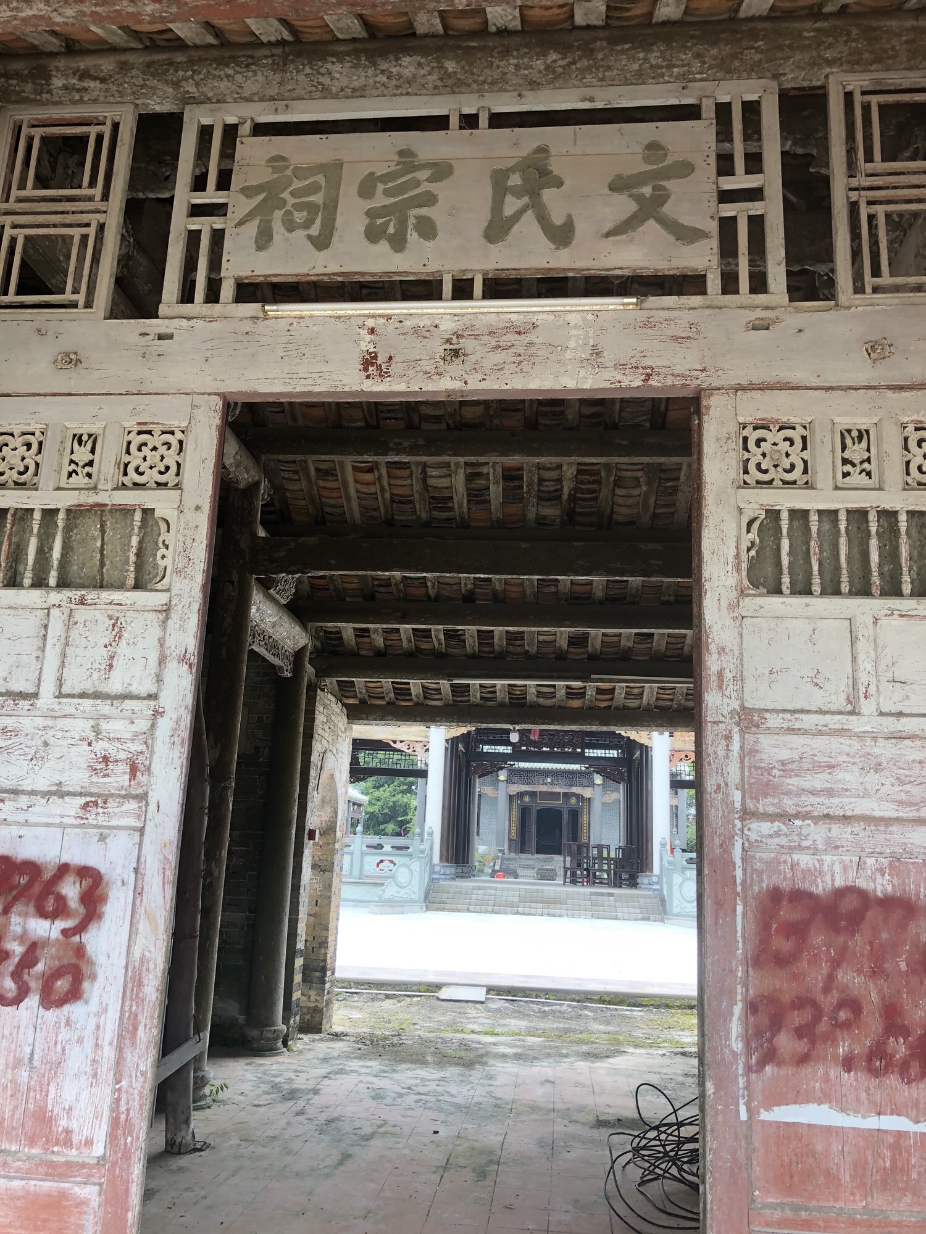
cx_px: 463
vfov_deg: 63.4
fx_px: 999
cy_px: 617
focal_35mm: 28
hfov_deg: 49.7
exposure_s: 1/120
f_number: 1.8
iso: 50
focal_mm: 3.99
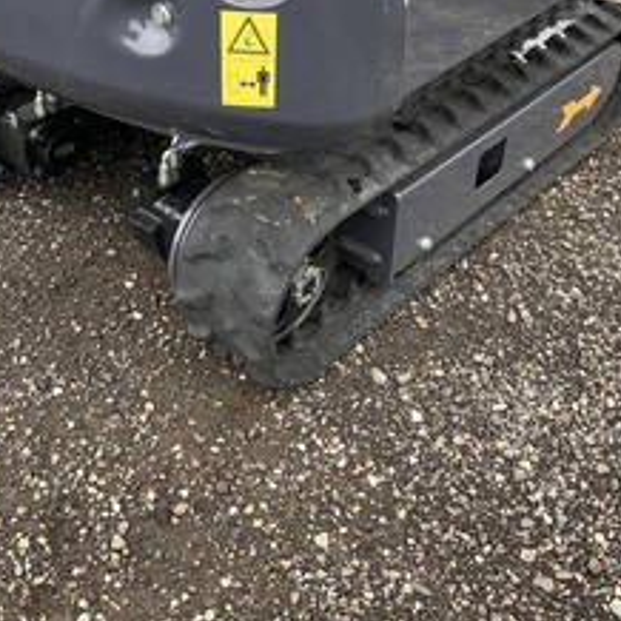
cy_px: 214
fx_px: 954
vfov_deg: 35.7
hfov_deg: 36.0
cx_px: 256
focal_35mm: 47
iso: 16
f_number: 1.8
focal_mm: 3
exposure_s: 1/122
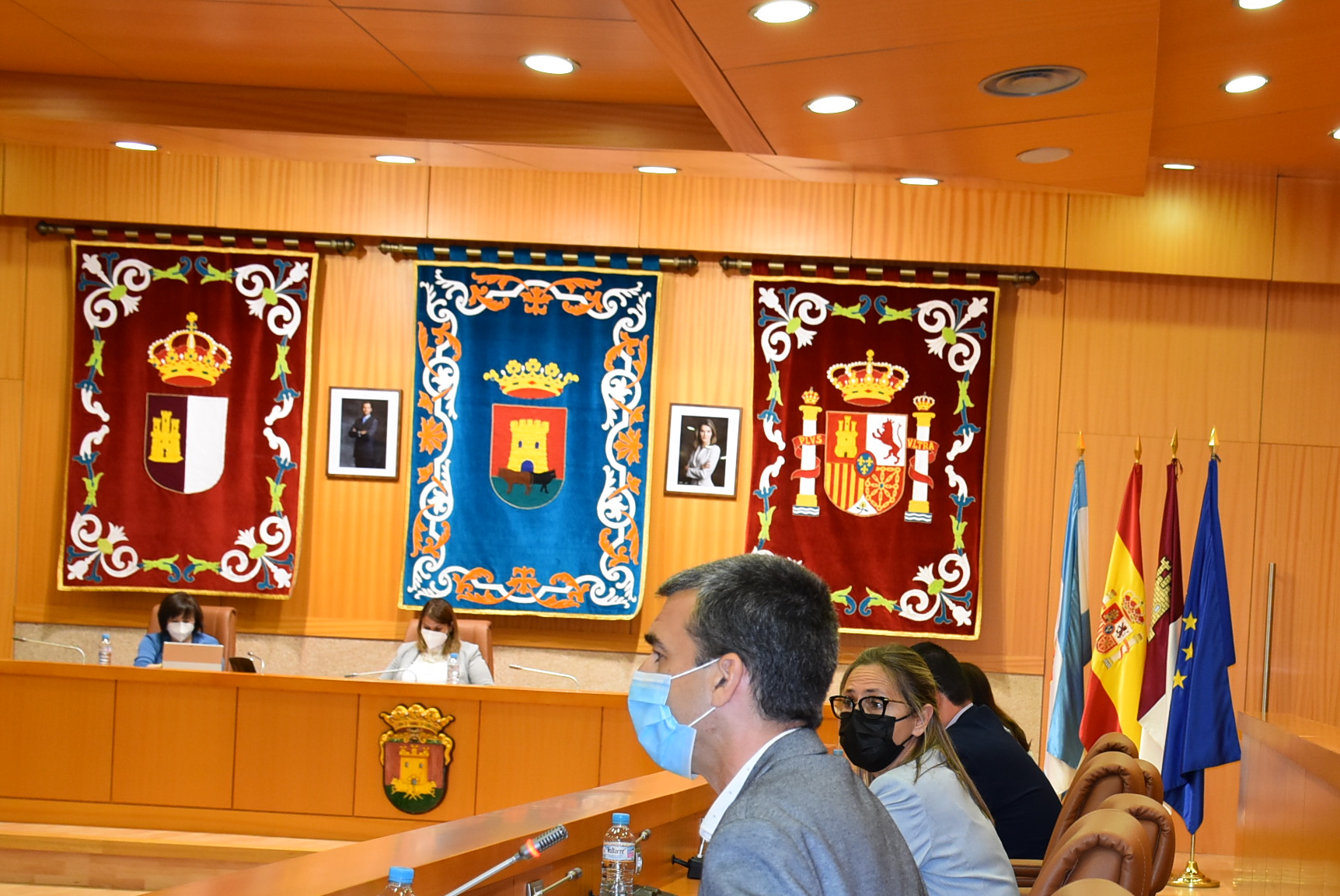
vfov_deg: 22.4
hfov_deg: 32.5
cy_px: 706
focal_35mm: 60
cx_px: 1073
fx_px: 2230
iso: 800
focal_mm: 23
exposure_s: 1/60
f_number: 4
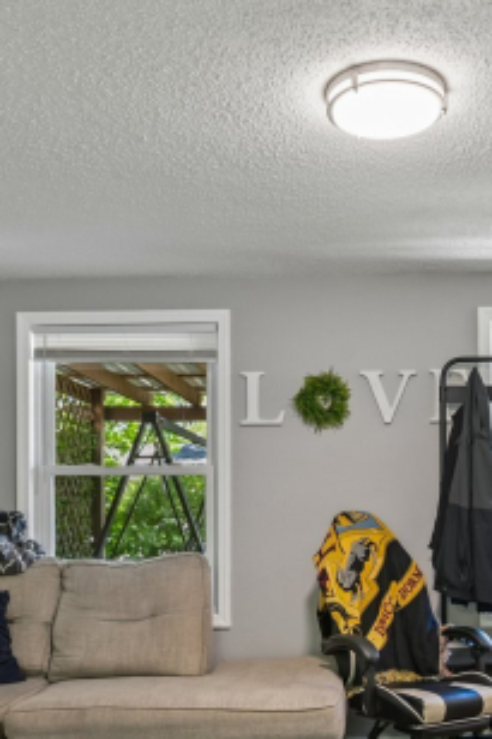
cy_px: 497
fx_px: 800
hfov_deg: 33.7
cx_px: 353
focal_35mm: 39
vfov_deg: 48.7
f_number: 8
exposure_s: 1/10
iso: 400
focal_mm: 16
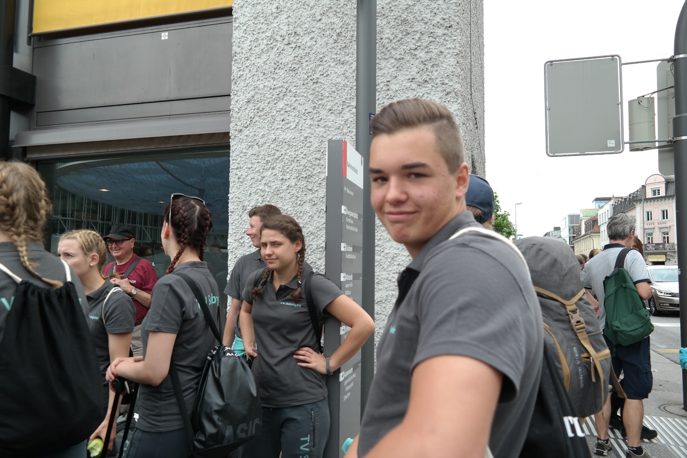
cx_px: 344
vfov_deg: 47.9
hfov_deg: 67.4
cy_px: 229
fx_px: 515
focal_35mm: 27
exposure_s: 1/125
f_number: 4.5
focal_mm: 18
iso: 100
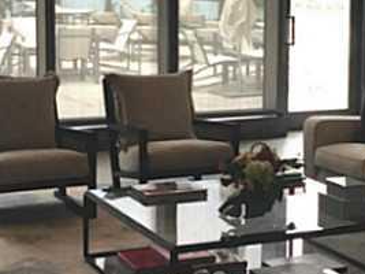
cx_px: 295
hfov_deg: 19.6
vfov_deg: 14.9
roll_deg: -1.1
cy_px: 103
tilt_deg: -7.6
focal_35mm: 99
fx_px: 1043
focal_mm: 4.12
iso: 64
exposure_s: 1/120
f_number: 2.4
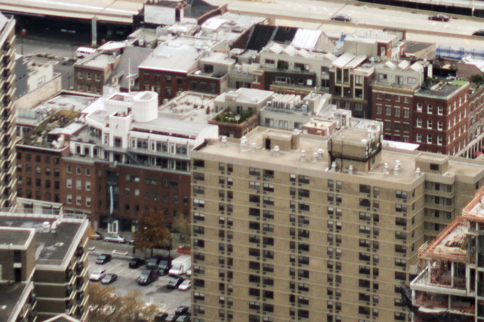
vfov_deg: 3.7
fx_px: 4929
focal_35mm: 367
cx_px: 382
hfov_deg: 5.6
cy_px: -344
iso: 100
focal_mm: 50
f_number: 2
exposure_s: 1/320
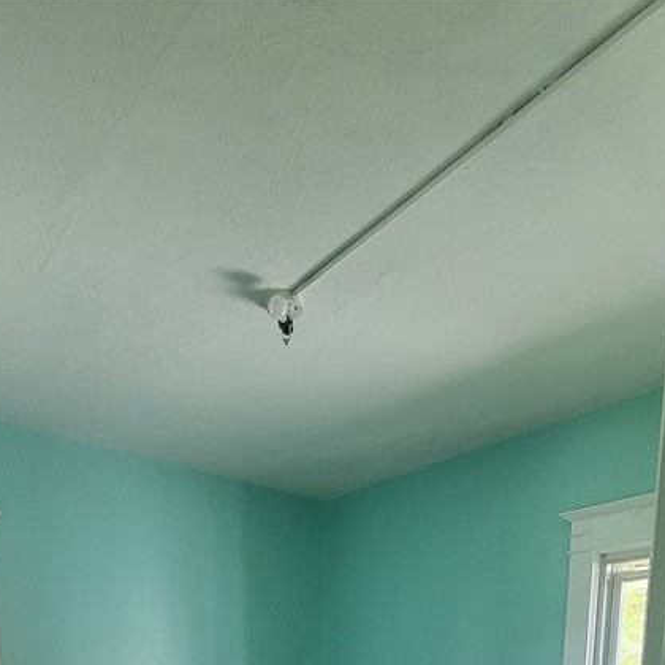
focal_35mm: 28
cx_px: 306
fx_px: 609
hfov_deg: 57.2
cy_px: 804
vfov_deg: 40.0
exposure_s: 1/60
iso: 125
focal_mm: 1.74
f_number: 2.2
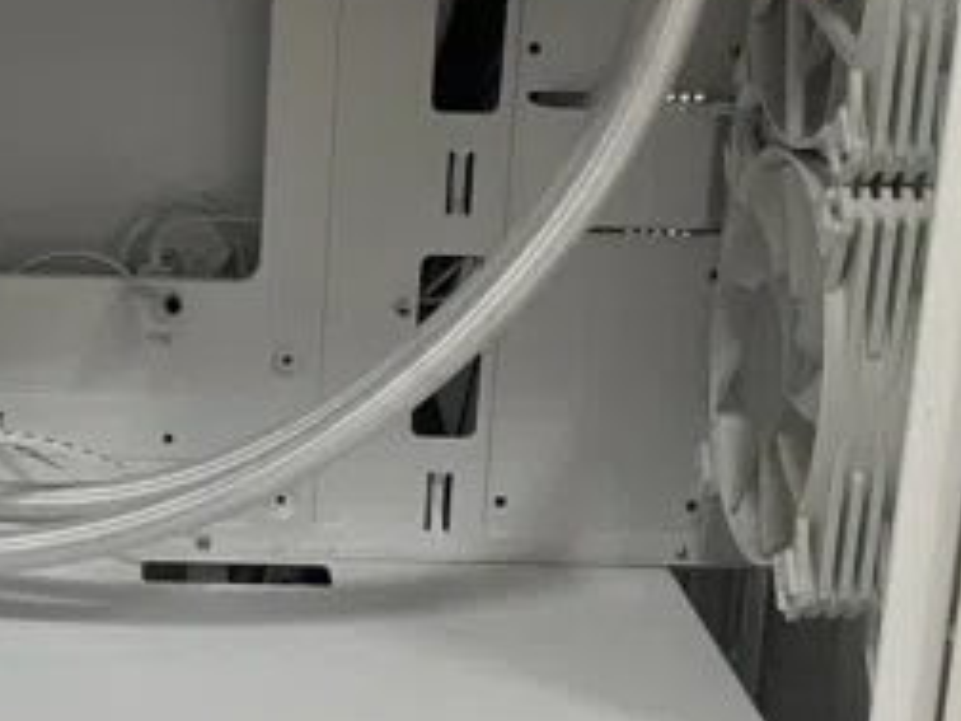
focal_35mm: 66
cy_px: 431
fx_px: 1832
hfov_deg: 28.5
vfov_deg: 22.2
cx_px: 141
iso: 250
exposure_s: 1/60
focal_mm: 4.2
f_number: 1.6
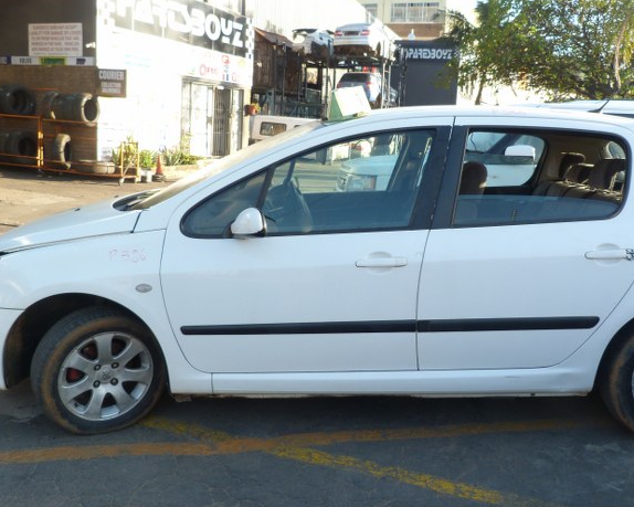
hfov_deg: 52.7
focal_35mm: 34
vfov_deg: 43.3
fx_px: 638
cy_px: 239
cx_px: 355
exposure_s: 1/100
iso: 80
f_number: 3.2
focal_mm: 4.5
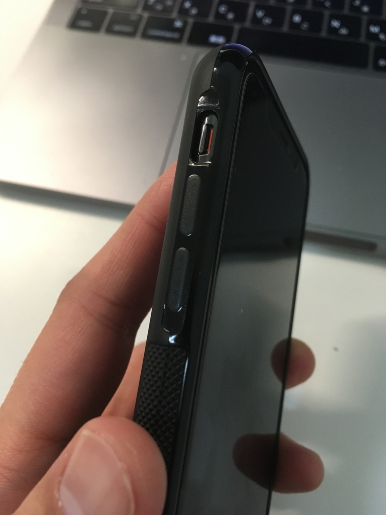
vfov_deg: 61.7
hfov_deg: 48.2
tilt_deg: -65.8
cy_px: 258
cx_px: 193
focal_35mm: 29
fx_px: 431
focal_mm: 4.15
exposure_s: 1/30
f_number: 2.2
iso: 125
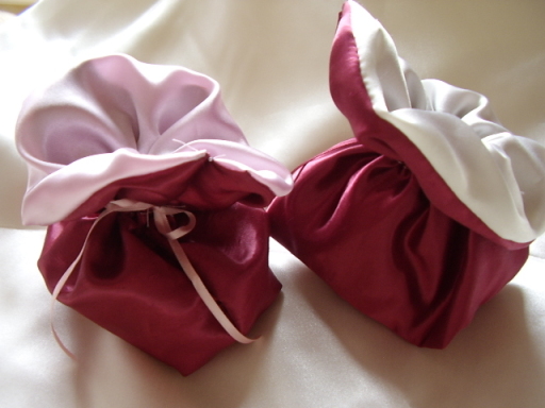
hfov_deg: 60.0
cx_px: 272
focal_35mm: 30
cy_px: 204
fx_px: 472
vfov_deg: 46.8
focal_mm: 5.8
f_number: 2.9
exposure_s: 1/5
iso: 100
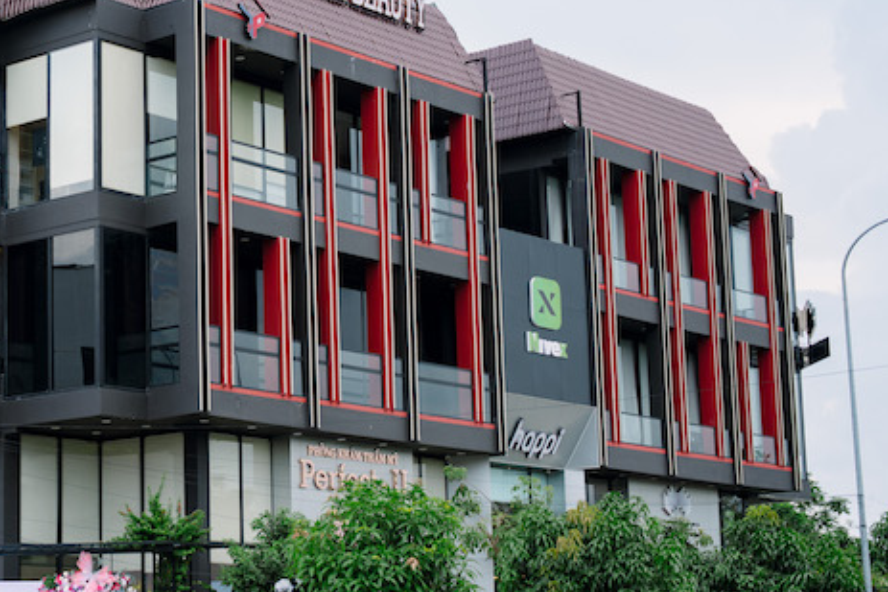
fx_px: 2138
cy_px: 285
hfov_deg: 23.1
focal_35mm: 87
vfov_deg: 15.8
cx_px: 161
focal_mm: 41.8
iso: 125
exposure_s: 1/200
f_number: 2.8
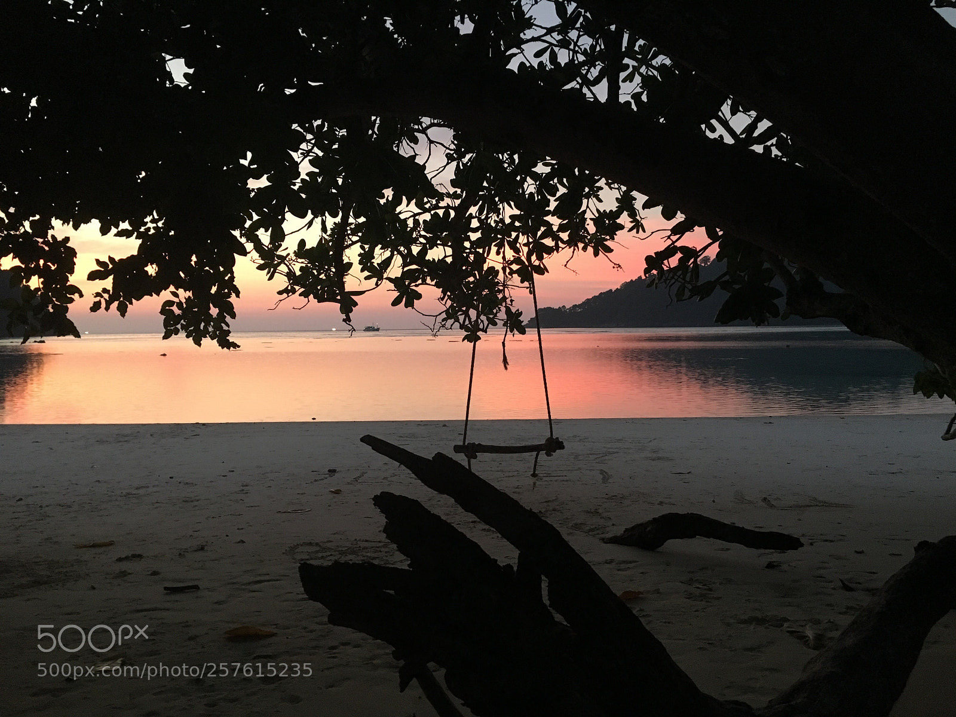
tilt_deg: -2.1
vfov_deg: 48.2
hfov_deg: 61.7
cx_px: 478
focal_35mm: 29
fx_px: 801
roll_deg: +0.1
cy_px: 358
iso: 200
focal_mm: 4.15
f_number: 2.2
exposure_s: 1/25
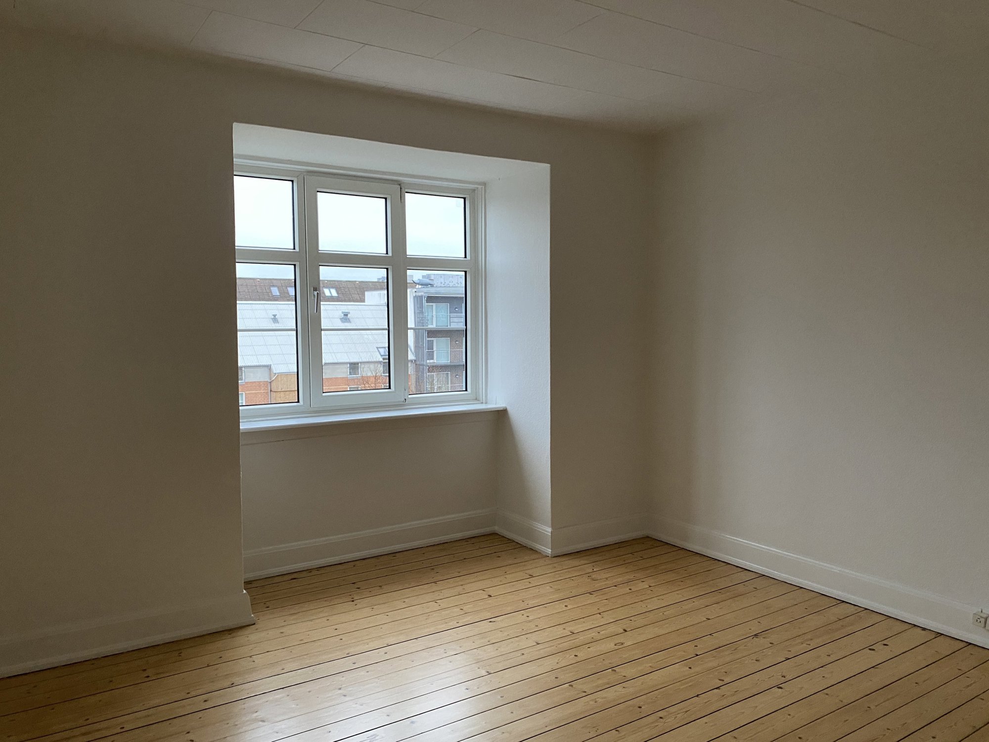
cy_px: 371
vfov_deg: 53.1
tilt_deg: -5.4
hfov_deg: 67.3
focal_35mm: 26
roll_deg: +0.2
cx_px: 494
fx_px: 743
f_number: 1.8
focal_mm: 4.25
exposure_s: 1/50
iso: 320
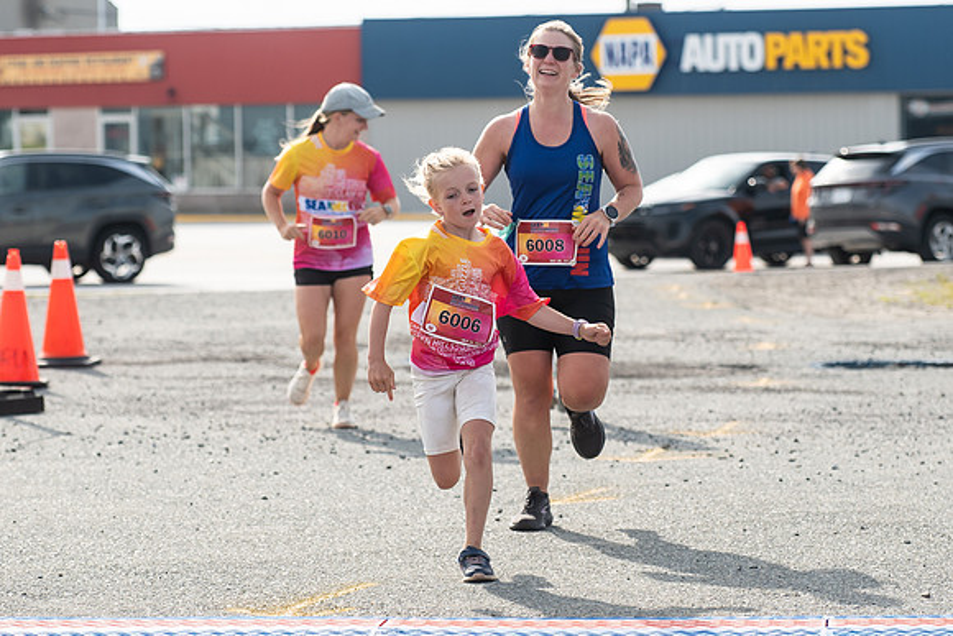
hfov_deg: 12.8
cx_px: 476
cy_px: 152
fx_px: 4247
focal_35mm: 160
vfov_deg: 8.5
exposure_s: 1/2000
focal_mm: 100
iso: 250
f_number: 4.5
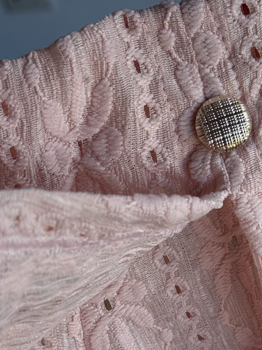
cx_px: 210
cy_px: 334
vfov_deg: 20.1
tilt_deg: -44.2
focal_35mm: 95
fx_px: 959
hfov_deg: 15.5
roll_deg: +19.2
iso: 64
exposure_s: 1/458
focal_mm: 6.76
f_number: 1.78
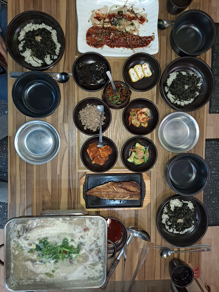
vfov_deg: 71.6
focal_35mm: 24
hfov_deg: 56.8
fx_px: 202
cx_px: 110
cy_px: 146
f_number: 1.8
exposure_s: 1/60
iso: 250
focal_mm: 5.23
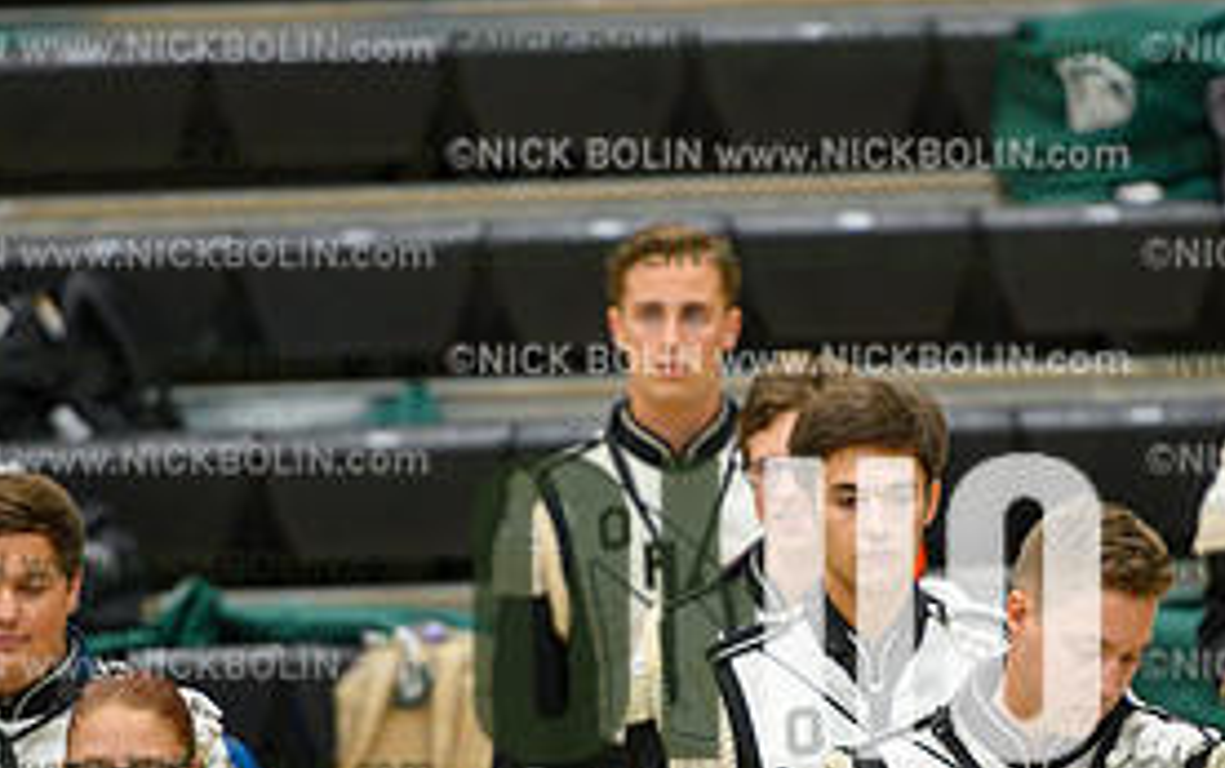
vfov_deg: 3.1
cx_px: 786
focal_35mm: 428
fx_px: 14301
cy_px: 668
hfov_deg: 4.9
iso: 1600
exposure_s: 1/320
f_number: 2.8
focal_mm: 200
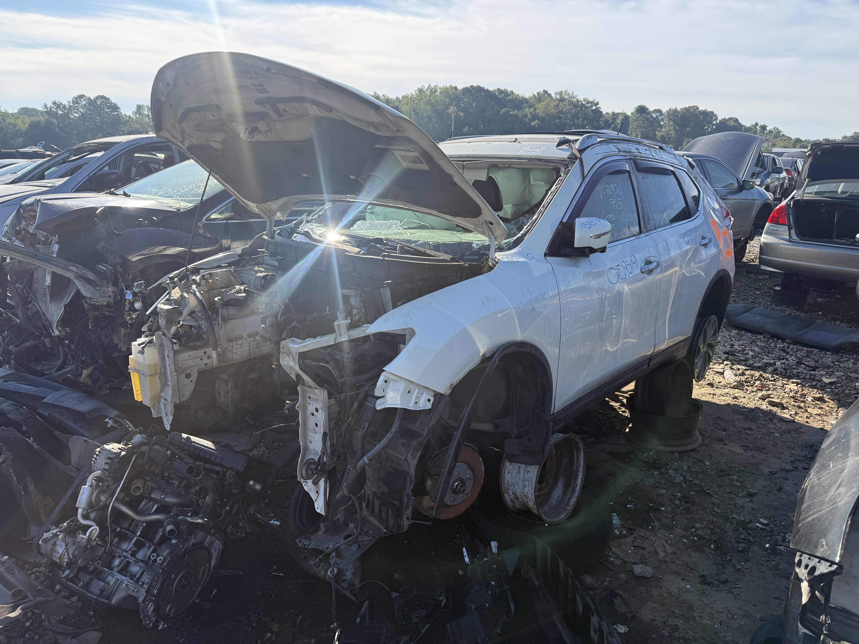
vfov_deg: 56.8
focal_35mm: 24
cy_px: 322
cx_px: 430
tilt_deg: -12.8
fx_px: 596
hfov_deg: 71.6
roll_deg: -4.3
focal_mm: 6.76
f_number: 1.78
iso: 100
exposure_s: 1/2232
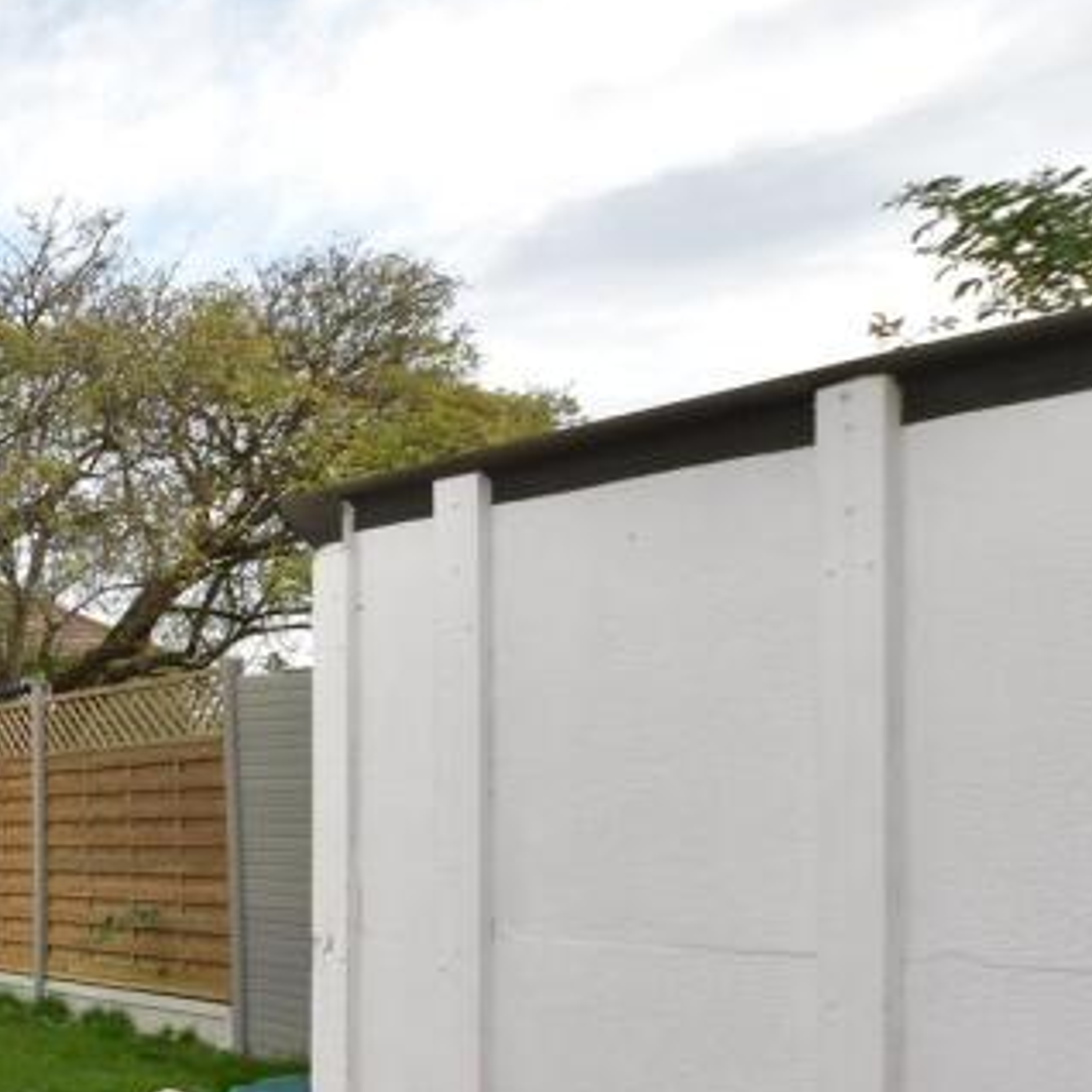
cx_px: -501
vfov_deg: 39.5
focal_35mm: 41
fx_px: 1463
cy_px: 853
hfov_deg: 28.5
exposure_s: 1/60
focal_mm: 10
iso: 125
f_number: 8
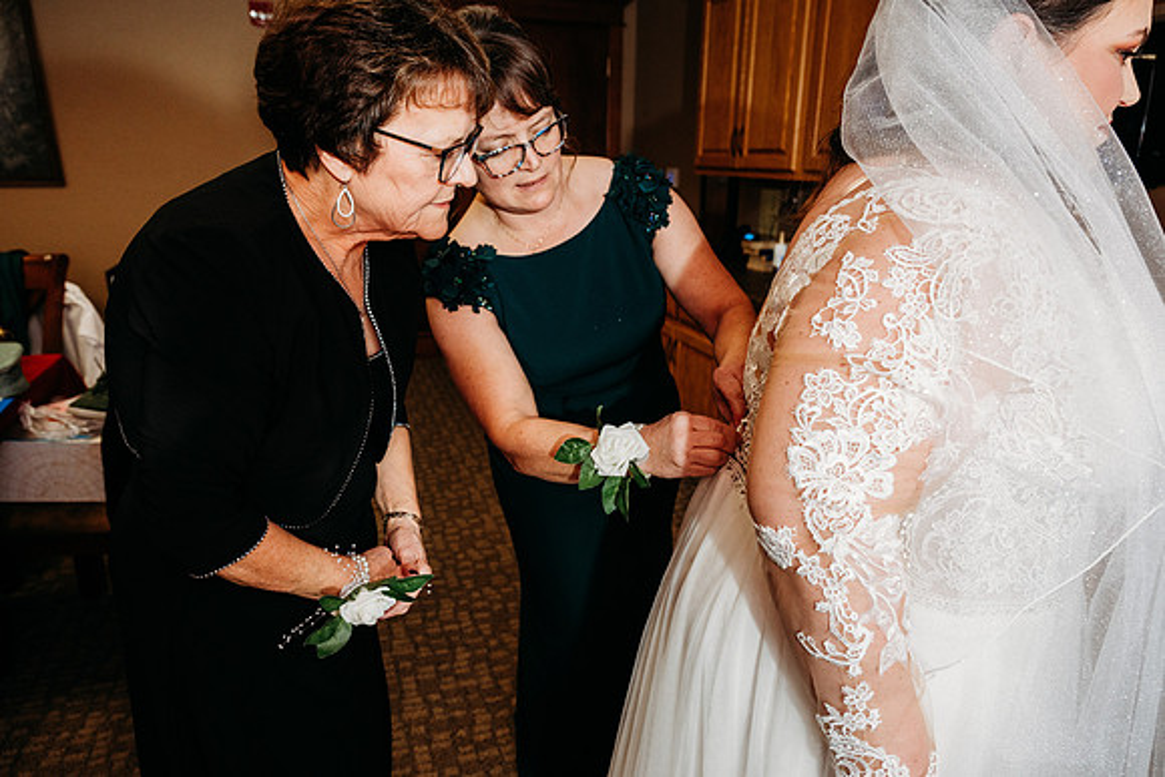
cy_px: 388
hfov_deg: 73.7
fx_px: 777
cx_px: 582
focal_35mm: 24
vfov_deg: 53.2
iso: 1250
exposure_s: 1/200
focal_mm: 24
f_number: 4.5
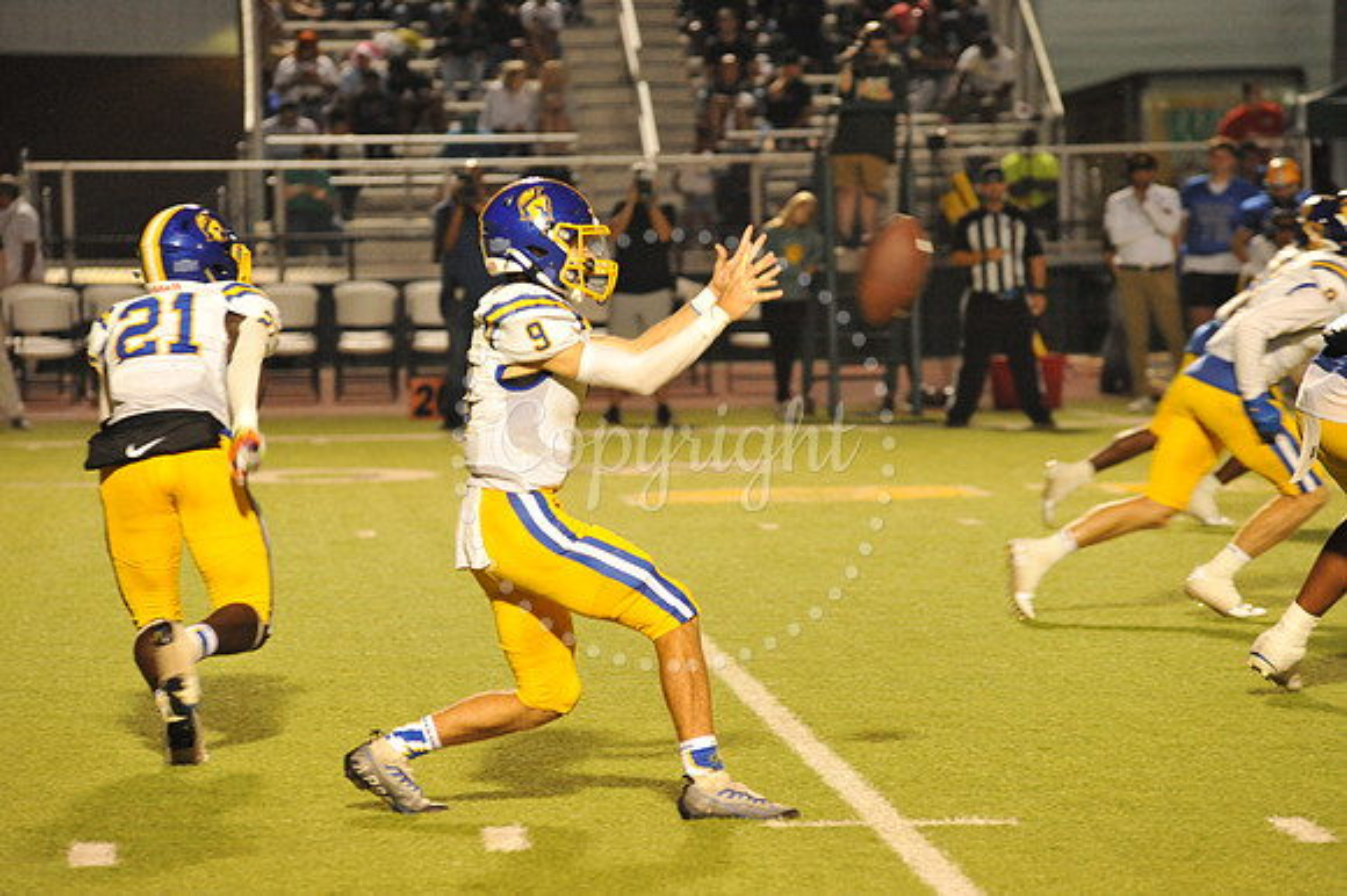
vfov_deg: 6.9
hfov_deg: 10.3
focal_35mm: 200
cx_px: 674
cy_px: 448
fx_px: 7479
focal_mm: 200
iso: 5000
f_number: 5.6
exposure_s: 1/200
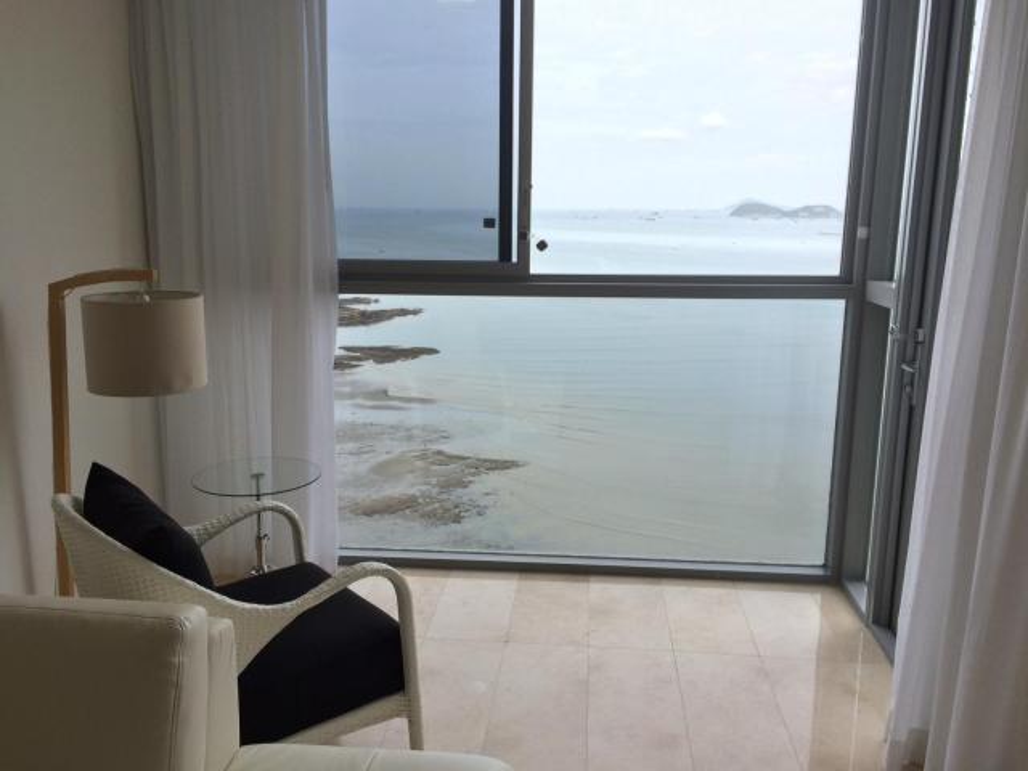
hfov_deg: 61.7
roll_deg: -1.0
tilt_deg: -12.6
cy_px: 386
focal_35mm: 29
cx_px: 514
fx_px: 861
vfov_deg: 48.2
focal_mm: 4.15
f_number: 2.2
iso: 32
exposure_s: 1/707
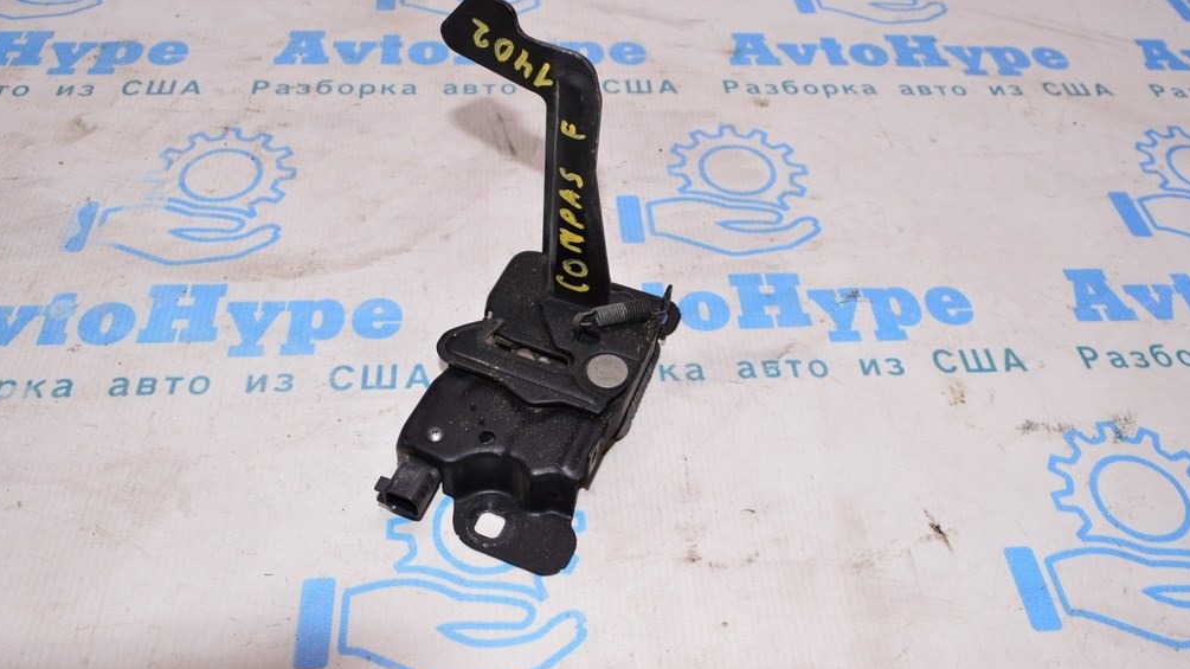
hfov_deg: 61.0
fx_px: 1010
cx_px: 588
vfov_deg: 36.7
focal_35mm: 32
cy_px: 326
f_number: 8
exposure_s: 1/125
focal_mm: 20
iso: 1600
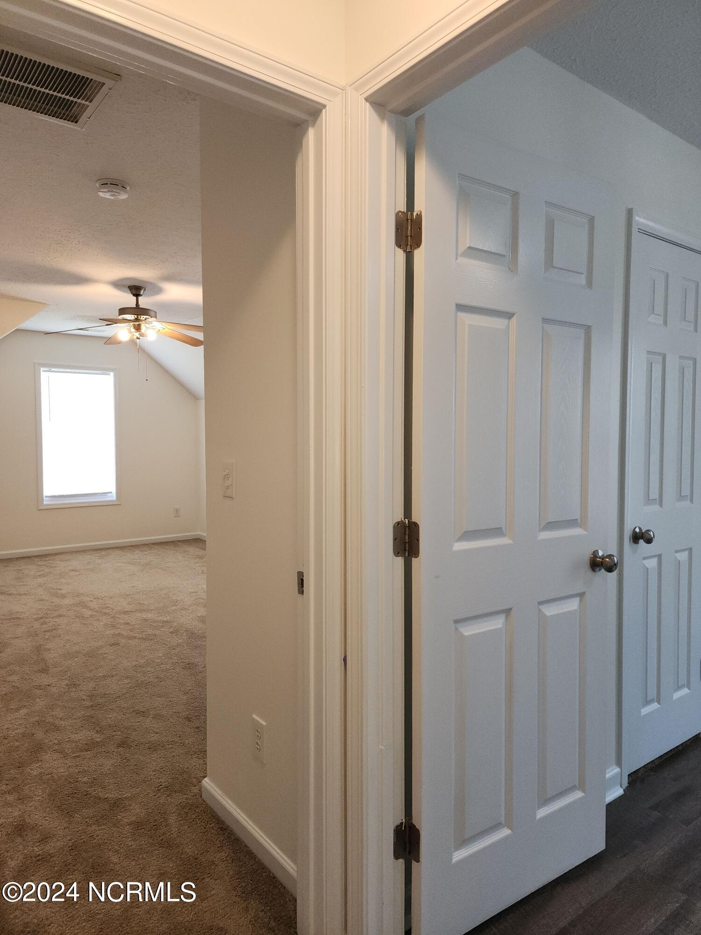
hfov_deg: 58.9
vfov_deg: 73.9
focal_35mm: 23
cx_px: 350
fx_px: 621
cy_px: 468
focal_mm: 6.4
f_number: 1.8
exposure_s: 1/120
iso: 160
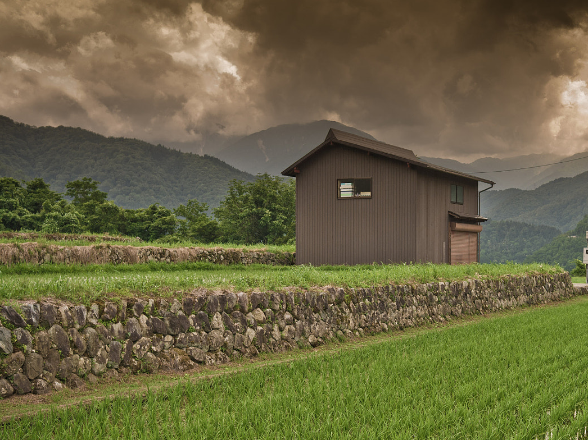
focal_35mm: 53
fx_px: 900
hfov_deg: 35.6
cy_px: 288
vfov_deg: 27.4
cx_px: 415
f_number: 5.6
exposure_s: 1/320
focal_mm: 24
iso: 100
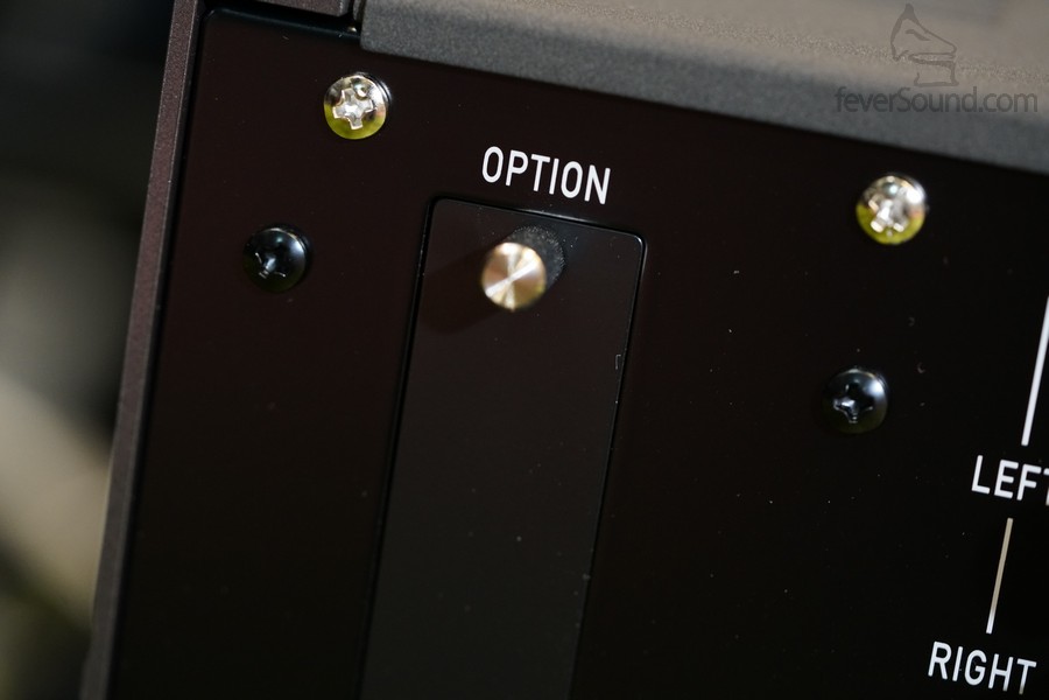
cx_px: 524
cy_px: 350
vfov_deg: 15.2
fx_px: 2622
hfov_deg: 22.6
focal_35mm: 90
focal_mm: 90
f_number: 4
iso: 4000
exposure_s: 1/40
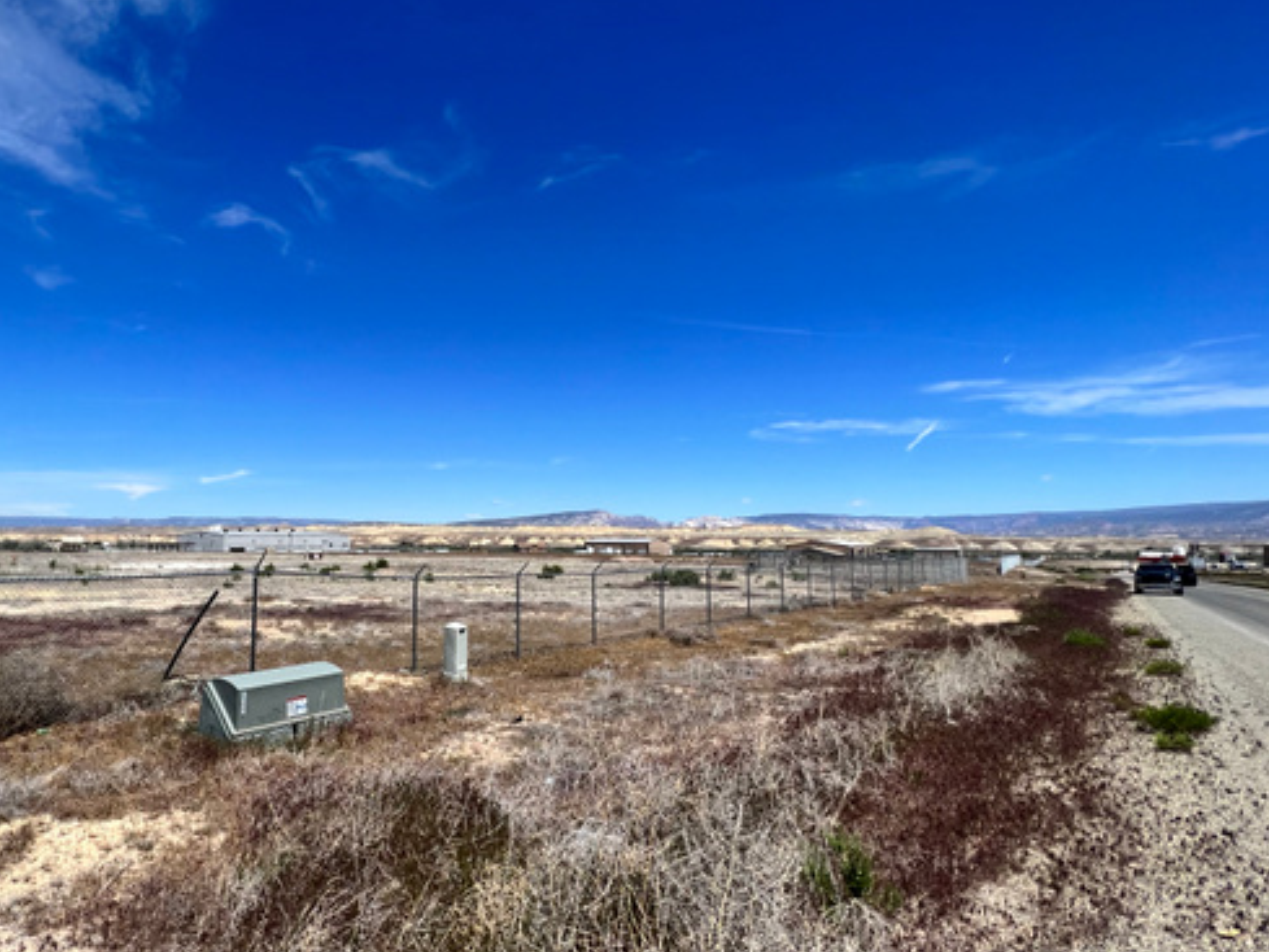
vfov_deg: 74.8
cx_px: 472
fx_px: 623
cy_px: 472
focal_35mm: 17
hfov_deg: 89.1
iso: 32
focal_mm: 1.57
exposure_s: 1/2421
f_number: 1.8
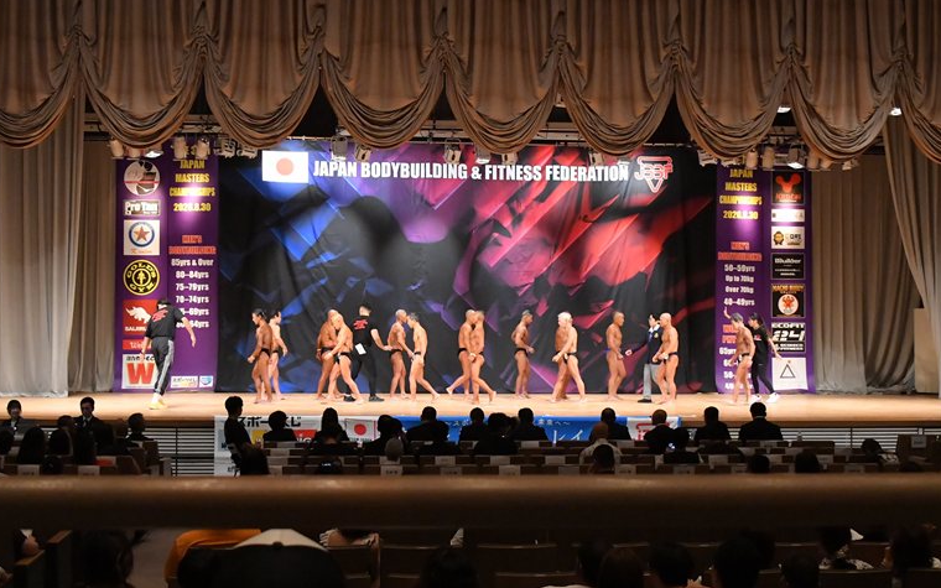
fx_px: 1359
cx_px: 464
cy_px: 295
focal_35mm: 53
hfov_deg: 38.2
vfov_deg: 24.4
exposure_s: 1/400
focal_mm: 34
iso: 9000
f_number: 5.6
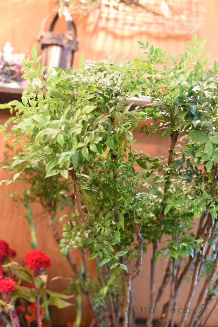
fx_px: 454
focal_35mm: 50
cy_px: 164
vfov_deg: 39.6
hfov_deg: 27.0
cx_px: 109
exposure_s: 1/200
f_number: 2.5
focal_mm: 50
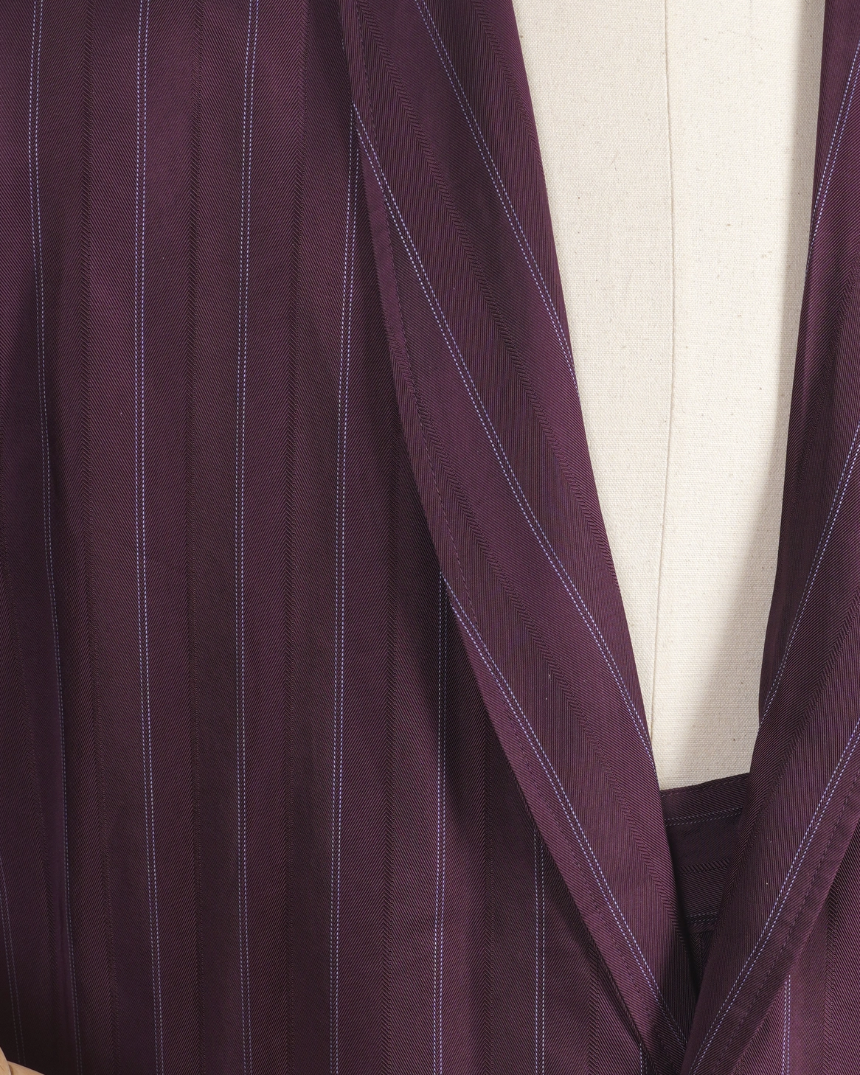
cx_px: 661
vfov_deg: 21.5
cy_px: 626
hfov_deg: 17.2
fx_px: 2832
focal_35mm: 89
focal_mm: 32
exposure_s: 1/10
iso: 200
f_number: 8
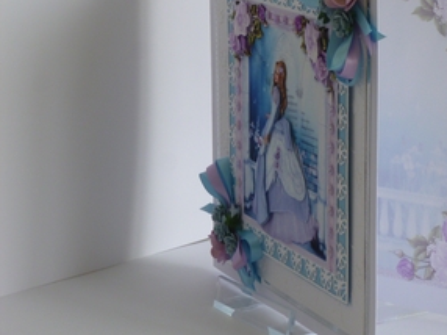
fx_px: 1626
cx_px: 350
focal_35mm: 126
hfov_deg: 15.6
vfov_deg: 11.7
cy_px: 123
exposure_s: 1/80
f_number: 4.9
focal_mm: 14.2
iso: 125
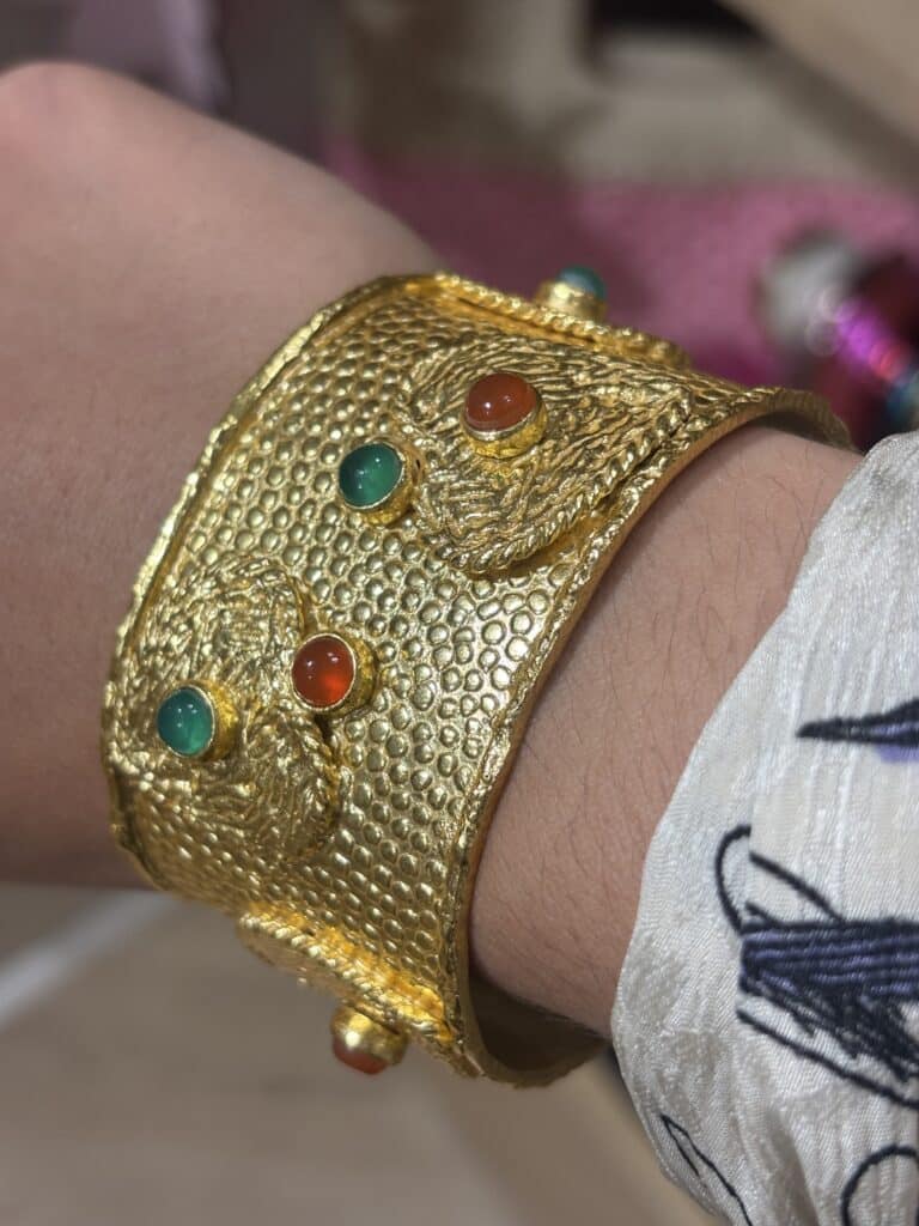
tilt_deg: -54.8
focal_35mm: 52
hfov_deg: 28.0
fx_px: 1841
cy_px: 613
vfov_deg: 36.8
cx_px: 460
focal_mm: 5.96
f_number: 1.6
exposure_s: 1/100
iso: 25
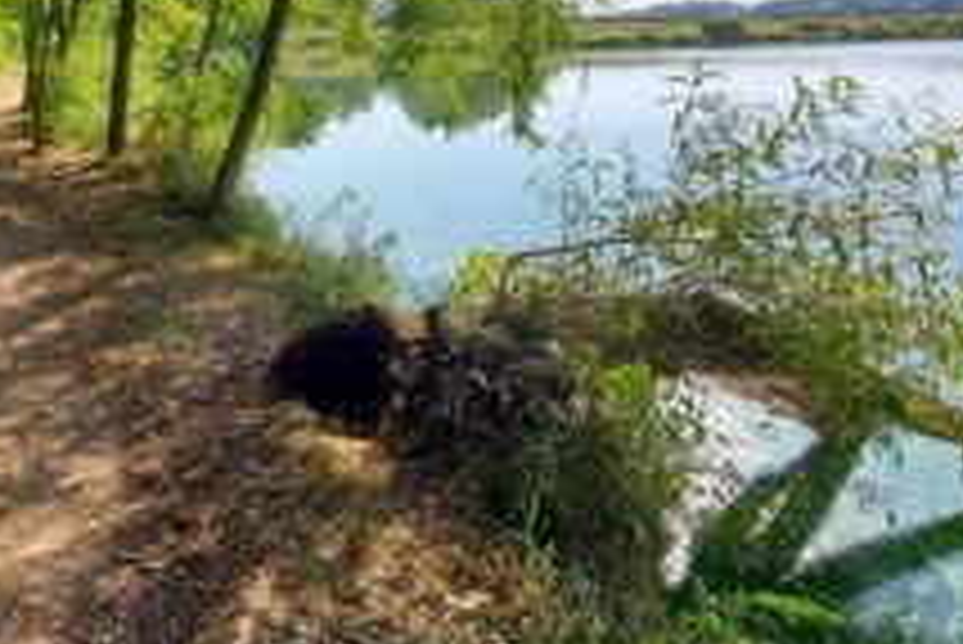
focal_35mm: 29
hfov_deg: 62.3
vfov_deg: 44.3
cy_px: 205
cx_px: 333
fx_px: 776
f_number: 2.2
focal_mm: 1.74
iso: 50
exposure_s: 1/786
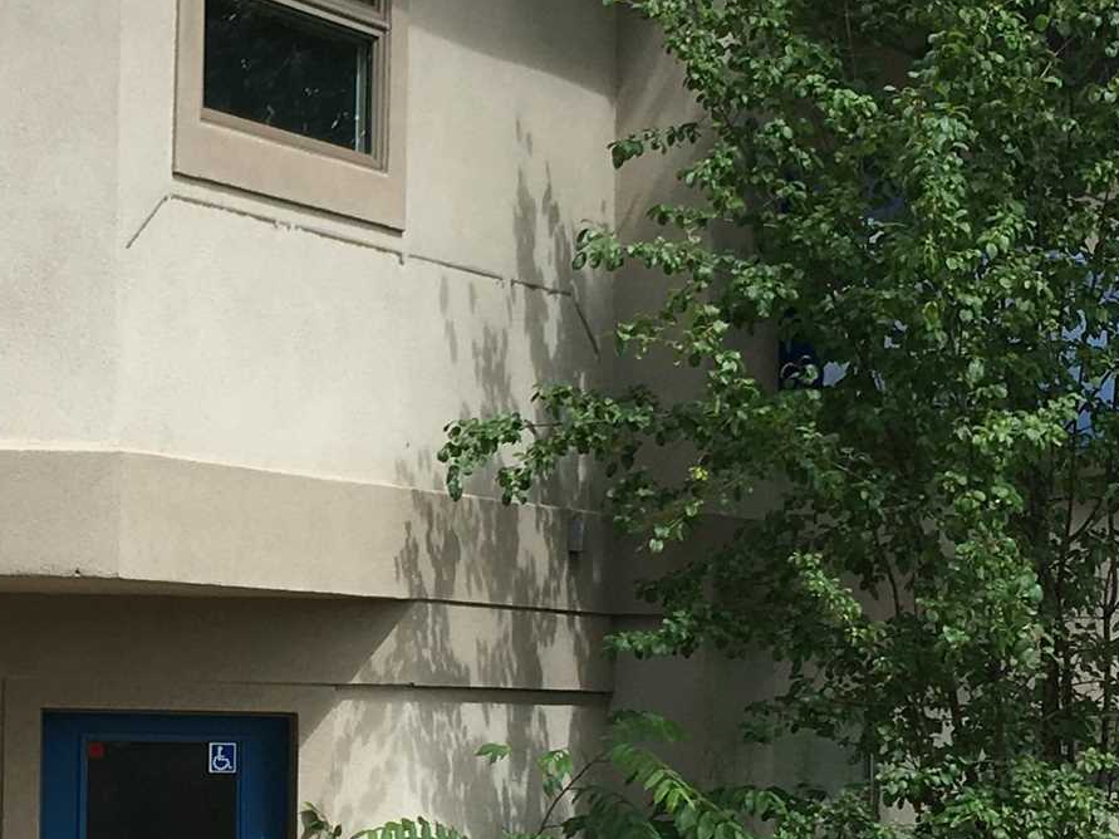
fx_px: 3232
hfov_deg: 19.1
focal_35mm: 100
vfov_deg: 14.7
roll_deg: +0.0
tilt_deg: +2.2
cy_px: 600
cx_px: 10
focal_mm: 4.15
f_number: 2.2
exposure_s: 1/938
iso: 25
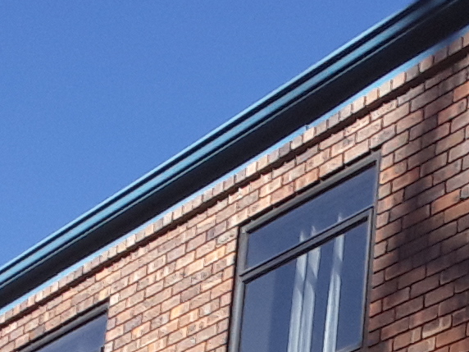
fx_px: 1829
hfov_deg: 14.5
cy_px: 638
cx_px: 394
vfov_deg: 10.3
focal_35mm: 135
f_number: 1.9
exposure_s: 1/1072
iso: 40
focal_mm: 2.2
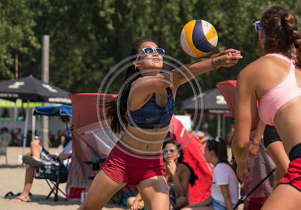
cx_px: 117
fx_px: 1505
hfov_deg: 11.4
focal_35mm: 177
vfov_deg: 8.0
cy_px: 123
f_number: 4
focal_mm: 98
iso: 200
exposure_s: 1/2500
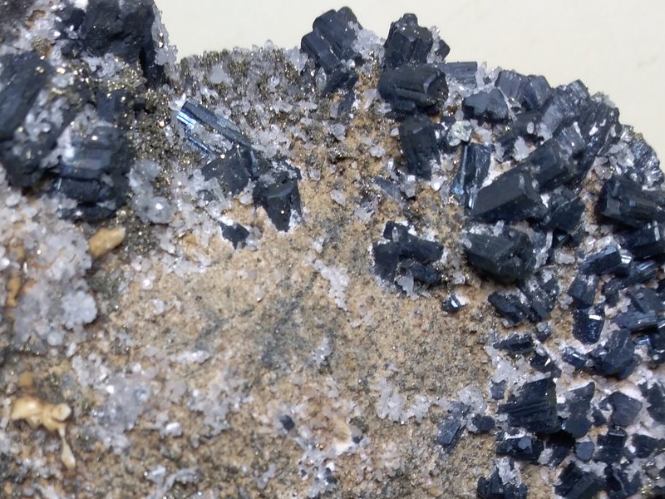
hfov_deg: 36.3
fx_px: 999
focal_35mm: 52
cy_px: 455
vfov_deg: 27.0
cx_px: 202
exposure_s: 1/50
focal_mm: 3.54
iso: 128
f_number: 2
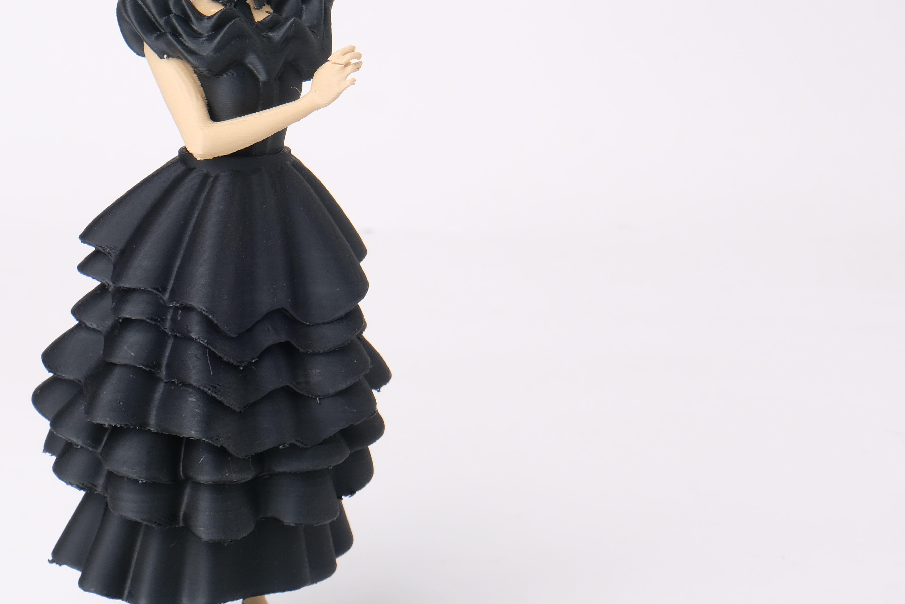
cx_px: 212
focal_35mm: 122
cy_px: 280
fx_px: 3067
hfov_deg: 16.7
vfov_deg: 11.2
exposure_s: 1/125
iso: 250
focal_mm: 46.3
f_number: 13
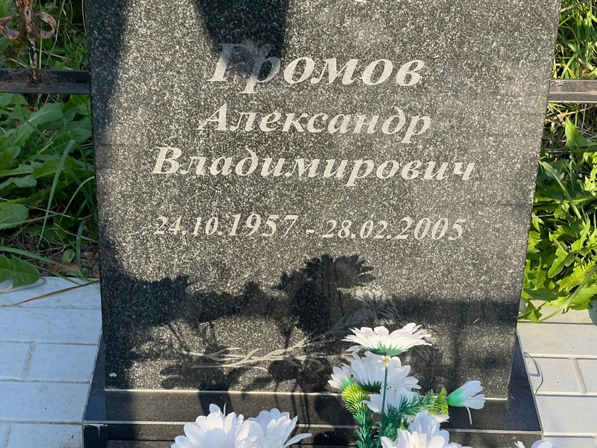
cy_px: 224
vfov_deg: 19.1
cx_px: 298
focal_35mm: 77
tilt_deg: -28.5
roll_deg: -1.4
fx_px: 1328
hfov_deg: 25.3
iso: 32
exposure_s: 1/180
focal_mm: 9
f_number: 2.8
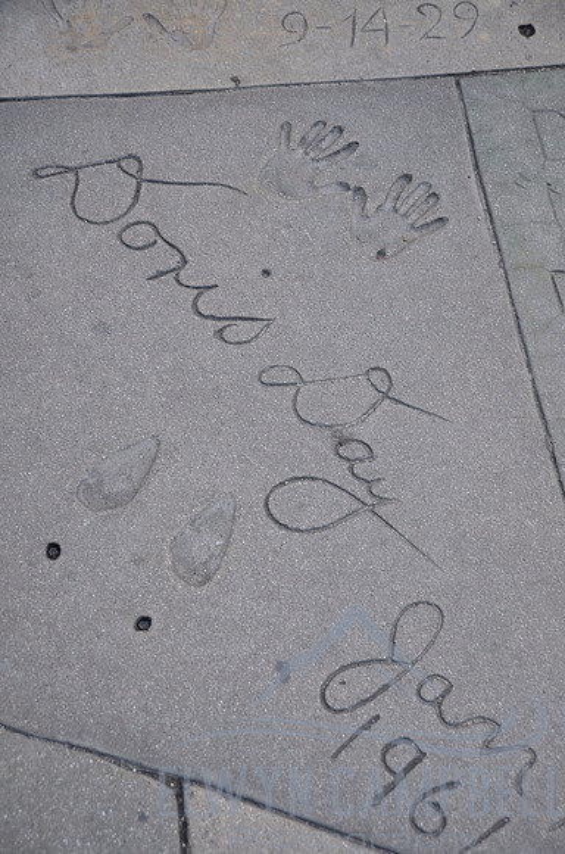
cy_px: 427
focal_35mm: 48
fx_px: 1135
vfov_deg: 41.2
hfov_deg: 27.9
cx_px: 282
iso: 450
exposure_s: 1/60
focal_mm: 32
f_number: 4.2
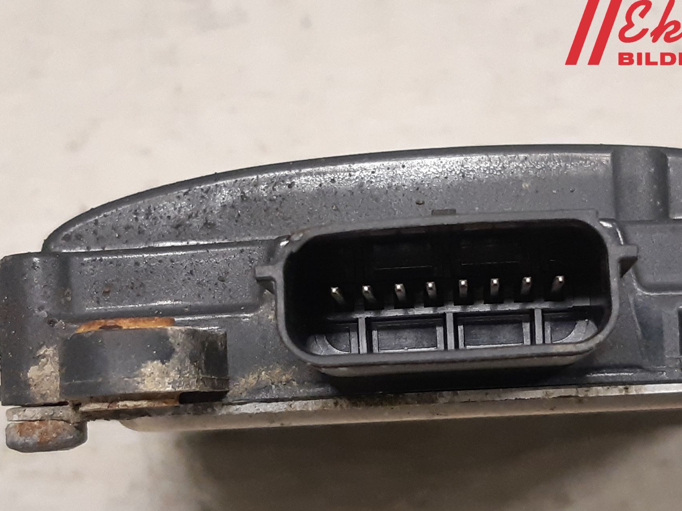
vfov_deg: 45.2
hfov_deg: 58.0
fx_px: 611
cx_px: 402
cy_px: 303
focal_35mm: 31
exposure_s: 1/50
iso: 250
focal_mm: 3.93
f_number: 1.7
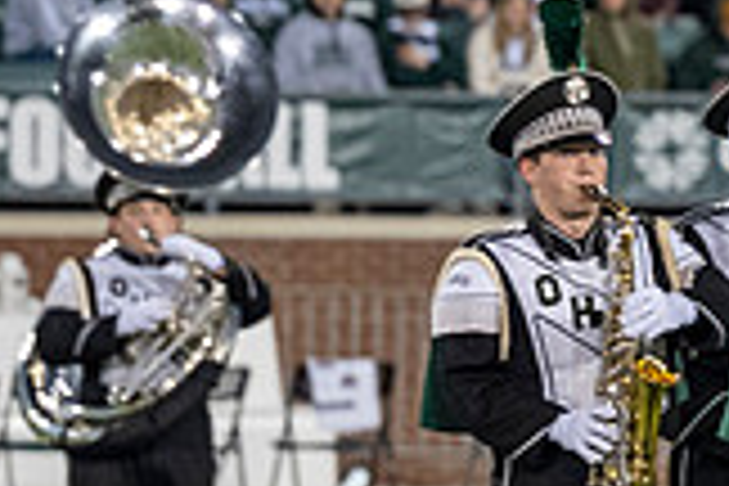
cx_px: 1296
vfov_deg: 2.1
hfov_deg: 3.2
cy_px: 248
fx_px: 13060
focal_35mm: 645
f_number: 2.8
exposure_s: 1/500
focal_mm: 120
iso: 1000
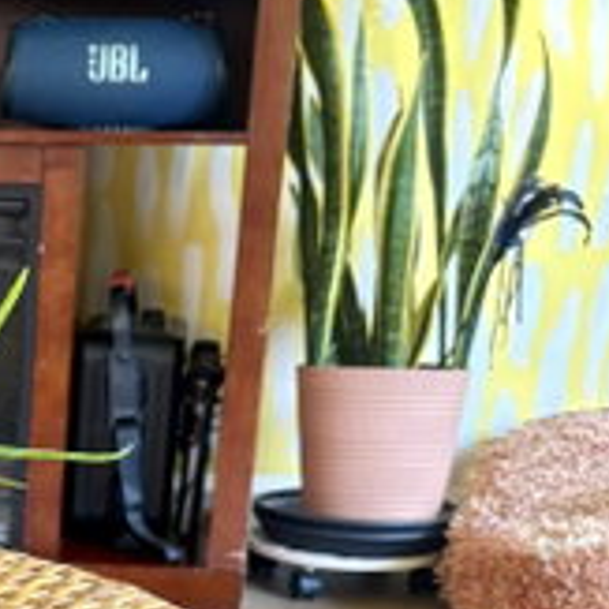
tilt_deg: -23.1
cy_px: 826
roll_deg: +0.0
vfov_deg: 17.2
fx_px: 1871
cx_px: -187
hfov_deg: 17.3
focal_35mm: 94
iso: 125
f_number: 1.6
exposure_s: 1/85
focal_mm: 5.96
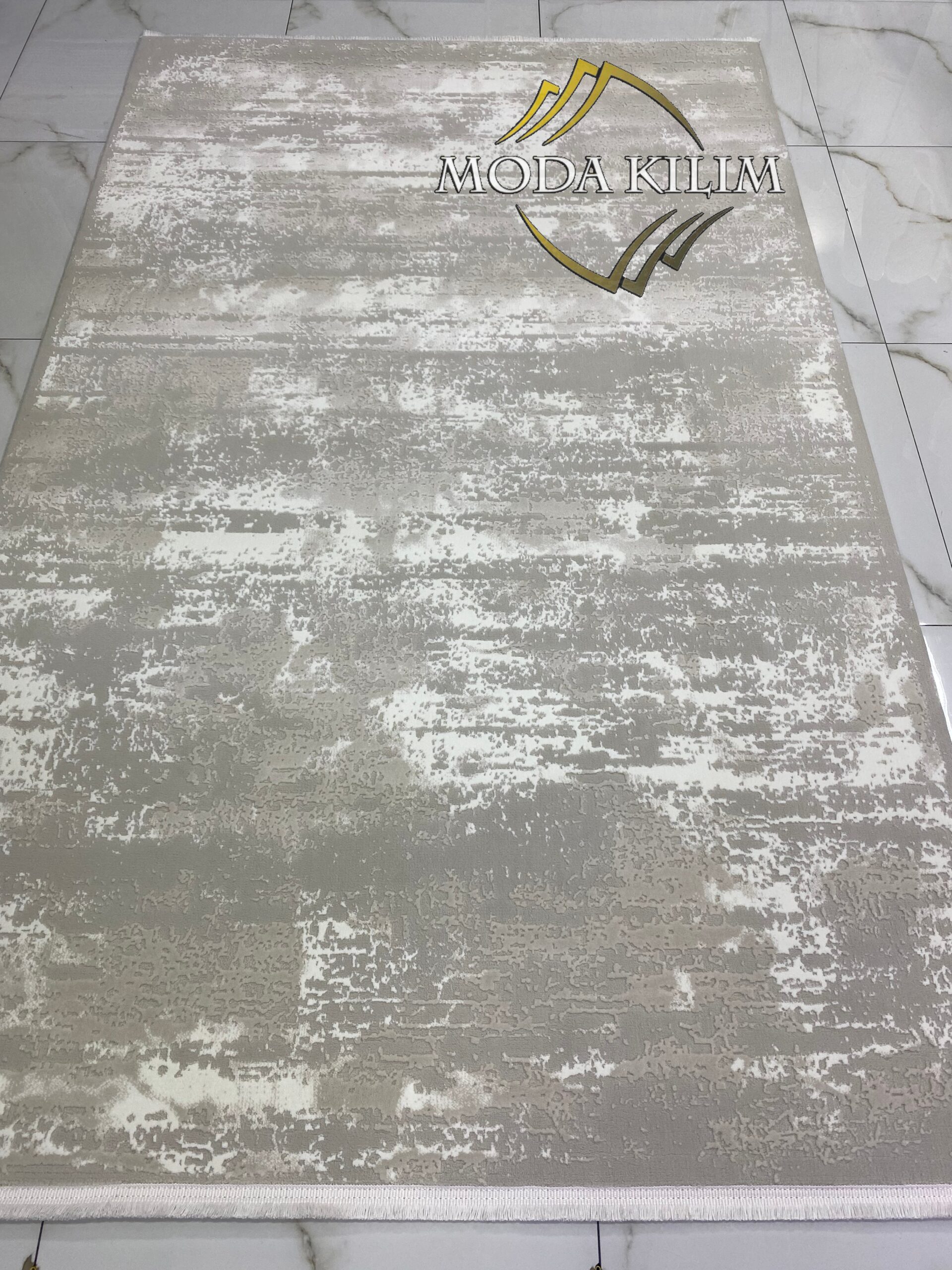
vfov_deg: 67.3
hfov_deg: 53.1
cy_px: 635
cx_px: 476
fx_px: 953
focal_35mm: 26
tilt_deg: -57.8
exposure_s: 1/100
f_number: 1.8
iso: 50
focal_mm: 4.25
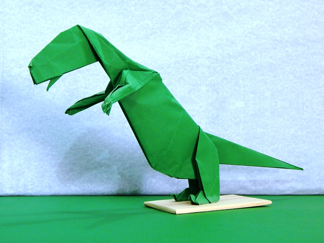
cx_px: 162
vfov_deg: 29.7
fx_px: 459
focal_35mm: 49
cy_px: 122
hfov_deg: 38.9
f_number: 3.7
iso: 500
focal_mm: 8.6
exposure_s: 1/8
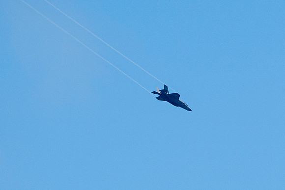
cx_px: 272
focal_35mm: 1130
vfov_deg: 1.2
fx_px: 8946
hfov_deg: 1.8
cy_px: 124
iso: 640
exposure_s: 1/1250
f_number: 10
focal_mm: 400
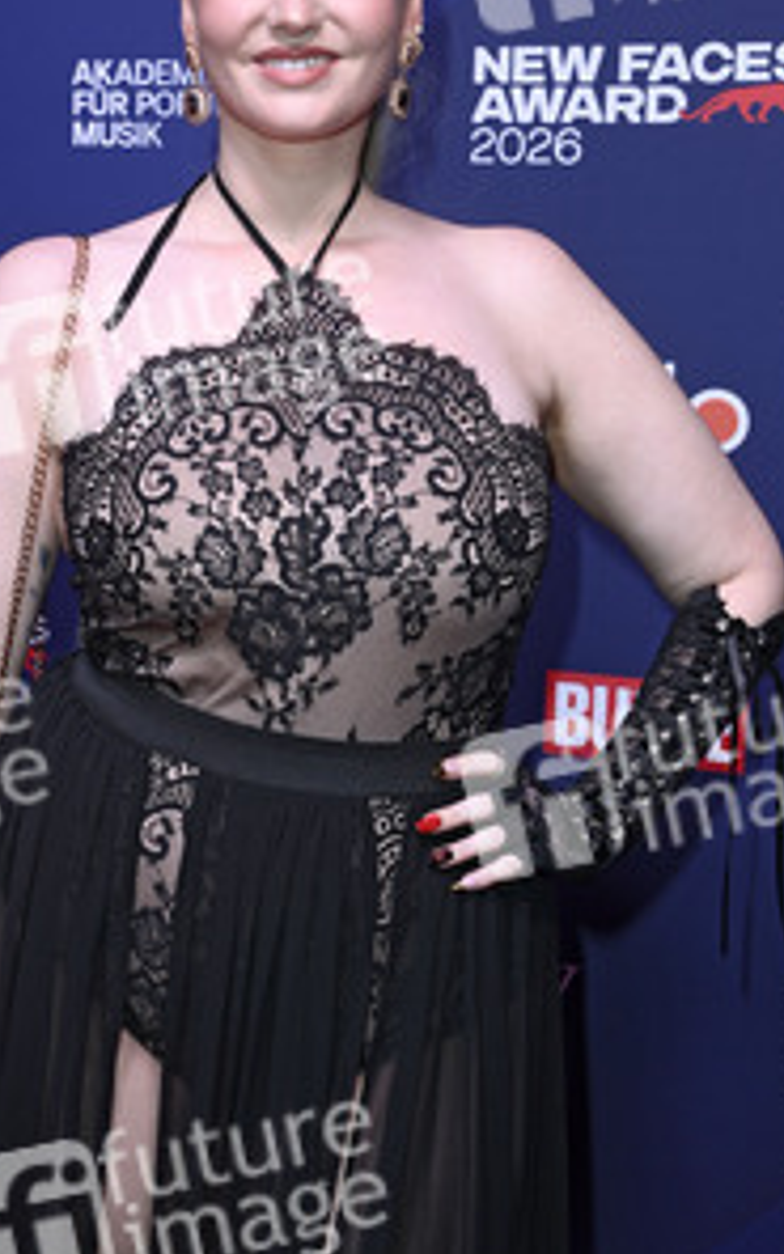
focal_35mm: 62
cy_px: 568
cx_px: 292
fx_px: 2120
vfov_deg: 32.9
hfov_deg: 20.9
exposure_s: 1/250
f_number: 5.6
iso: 800
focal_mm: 45
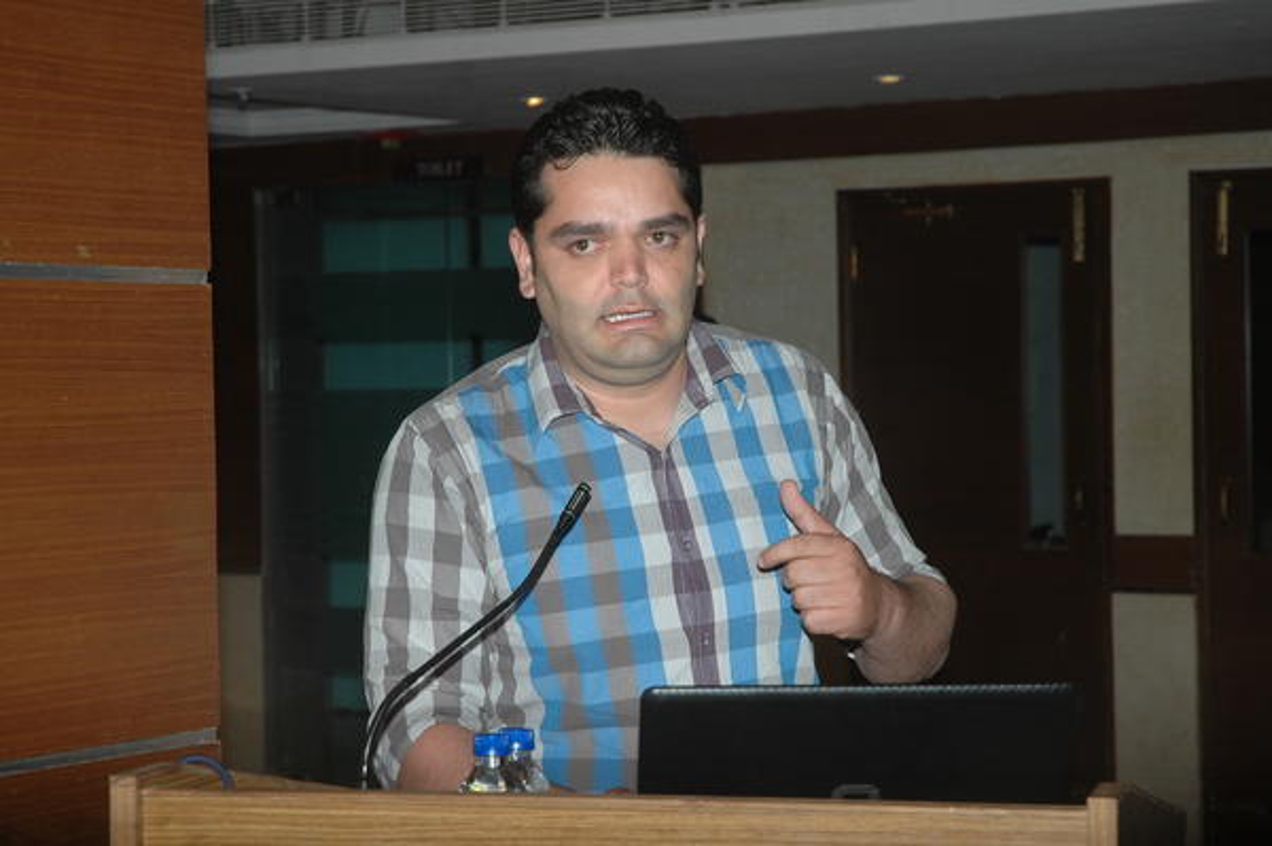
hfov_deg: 21.9
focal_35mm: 93
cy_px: 423
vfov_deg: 14.7
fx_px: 3283
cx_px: 636
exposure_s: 1/250
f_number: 6.3
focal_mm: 62
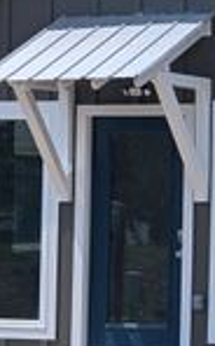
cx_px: 465
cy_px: 124
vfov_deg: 11.9
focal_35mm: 176
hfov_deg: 7.1
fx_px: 1656
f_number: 1.68
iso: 21
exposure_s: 1/1335
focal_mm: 6.9
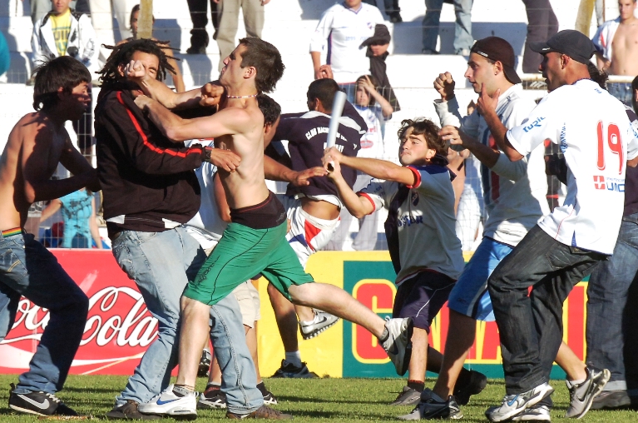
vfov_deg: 2.3
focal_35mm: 601
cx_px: 235
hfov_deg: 3.4
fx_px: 10629
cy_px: 194
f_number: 18
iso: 800
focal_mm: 300
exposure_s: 1/640
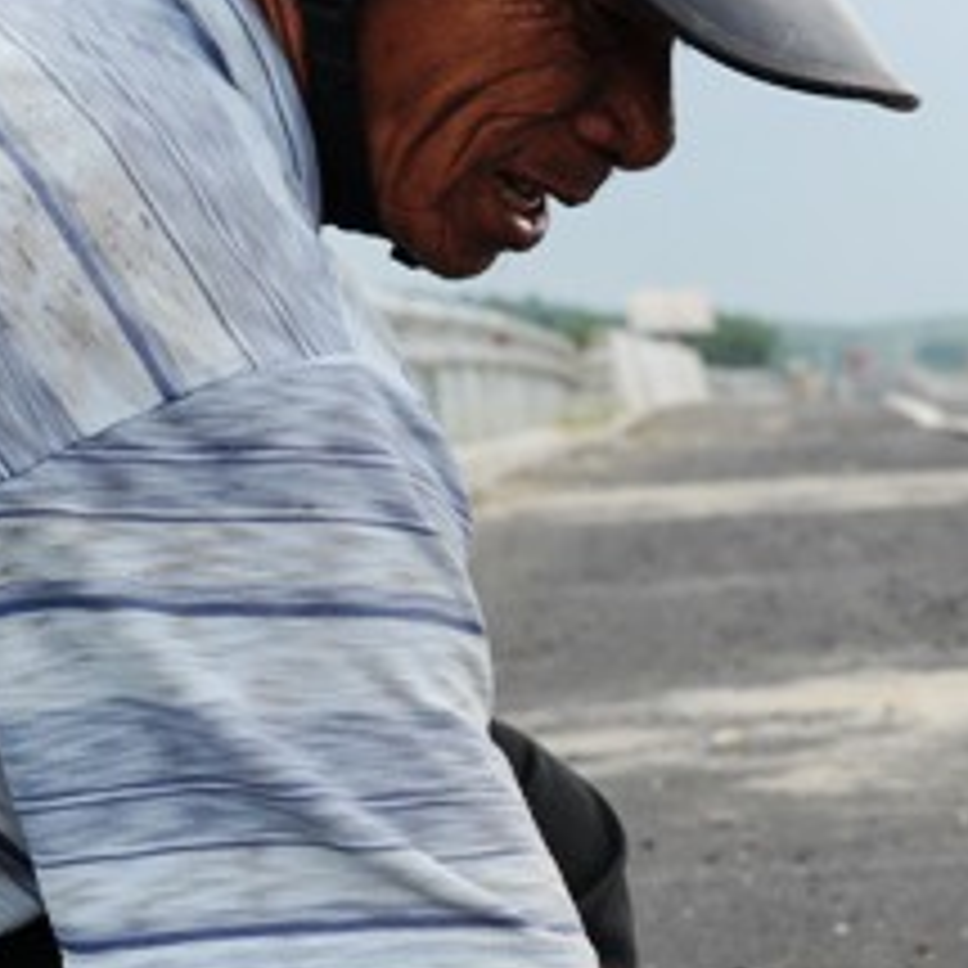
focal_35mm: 178
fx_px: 5631
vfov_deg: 9.7
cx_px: 1058
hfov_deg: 9.7
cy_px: 1092
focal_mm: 44
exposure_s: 1/160
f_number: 6.3
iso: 100
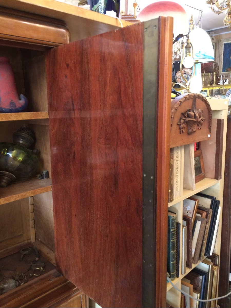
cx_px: 116
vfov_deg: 61.7
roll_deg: +2.2
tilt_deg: -7.7
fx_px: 258
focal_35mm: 29
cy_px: 154
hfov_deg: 48.2
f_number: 2.2
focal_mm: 4.15
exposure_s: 1/33
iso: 250
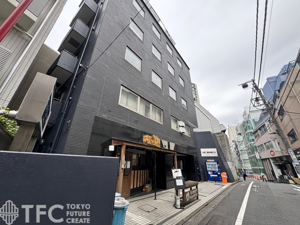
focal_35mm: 14
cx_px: 150
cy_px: 112
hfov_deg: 102.1
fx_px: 121
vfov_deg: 85.7
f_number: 2.2
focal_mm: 2.22
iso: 40
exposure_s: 1/361
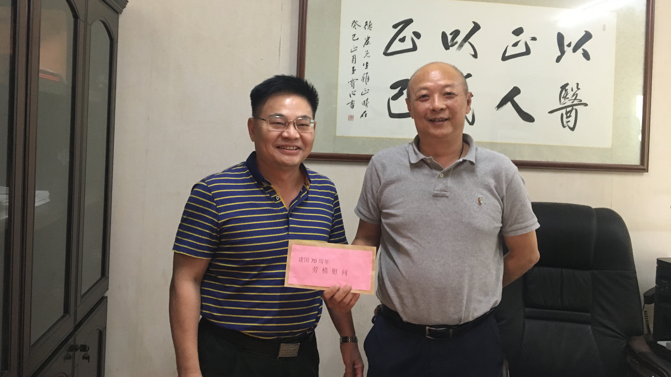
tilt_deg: +2.1
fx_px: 569
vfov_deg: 36.5
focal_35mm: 32
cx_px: 339
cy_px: 142
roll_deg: -3.2
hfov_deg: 61.0
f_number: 2.2
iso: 200
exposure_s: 1/33
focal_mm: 4.15
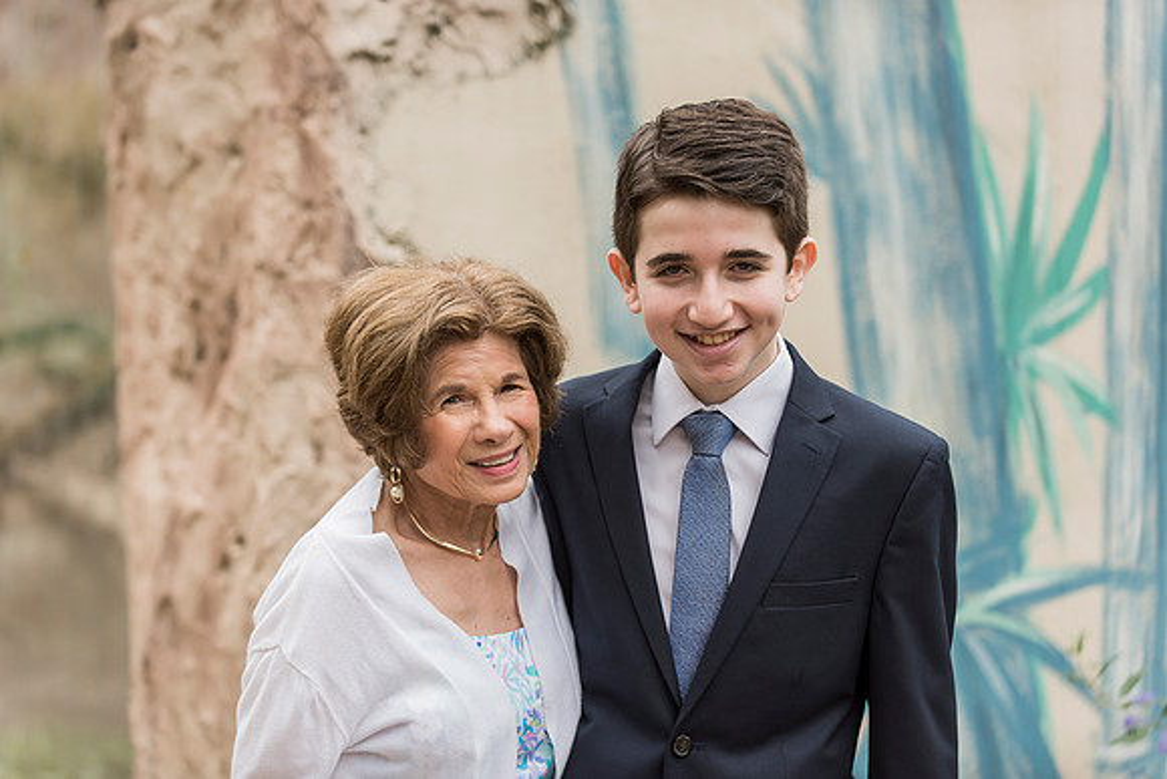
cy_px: 390
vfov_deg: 13.0
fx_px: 3404
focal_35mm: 105
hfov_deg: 19.5
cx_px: 584
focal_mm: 105
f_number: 3.2
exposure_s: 1/1600
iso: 400
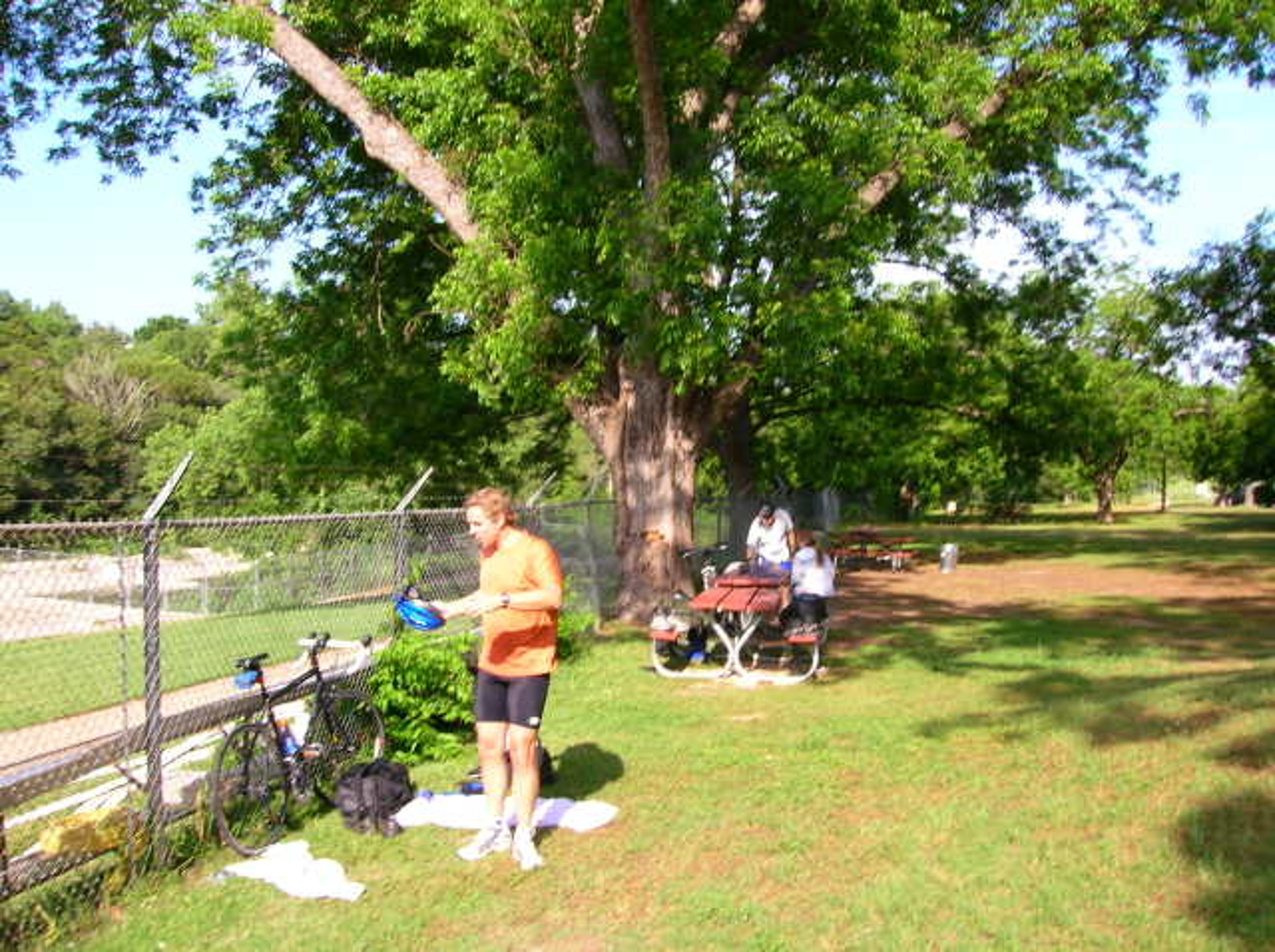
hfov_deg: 54.0
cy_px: 476
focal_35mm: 34
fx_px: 1250
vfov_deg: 41.7
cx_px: 638
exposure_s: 1/125
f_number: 4.9
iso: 50
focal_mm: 5.7
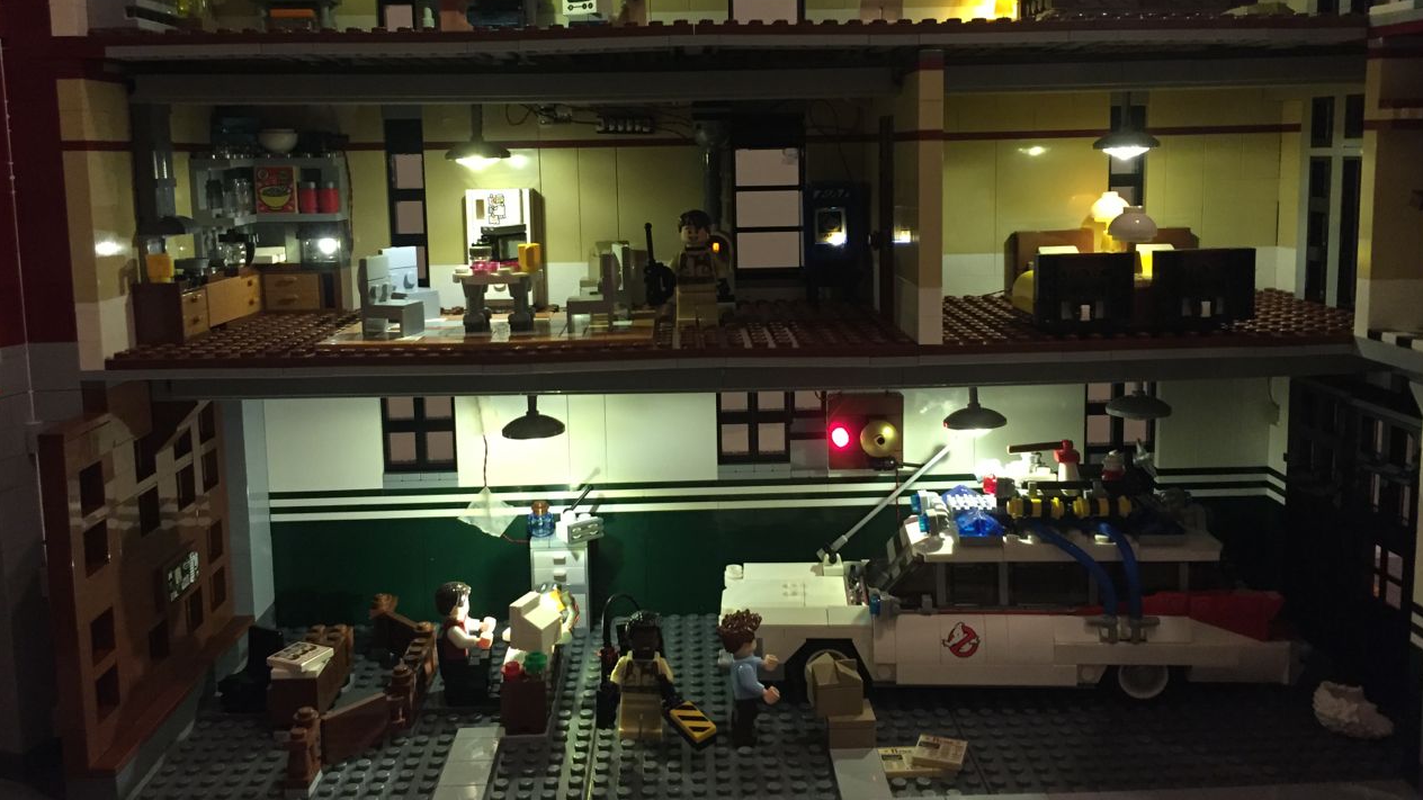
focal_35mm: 32
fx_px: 1207
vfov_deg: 36.5
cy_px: 314
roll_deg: +1.7
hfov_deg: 61.0
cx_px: 716
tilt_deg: -9.3
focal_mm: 4.15
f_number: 2.2
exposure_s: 1/20
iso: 250
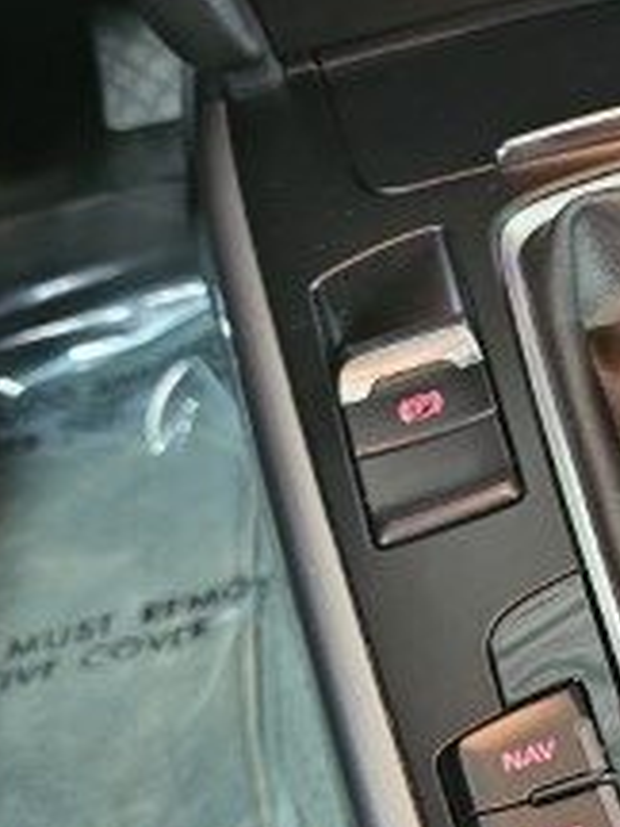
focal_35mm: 68
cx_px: 873
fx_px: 1624
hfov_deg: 19.4
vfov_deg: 28.5
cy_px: 333
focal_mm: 6.3
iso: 640
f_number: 1.7
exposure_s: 1/25
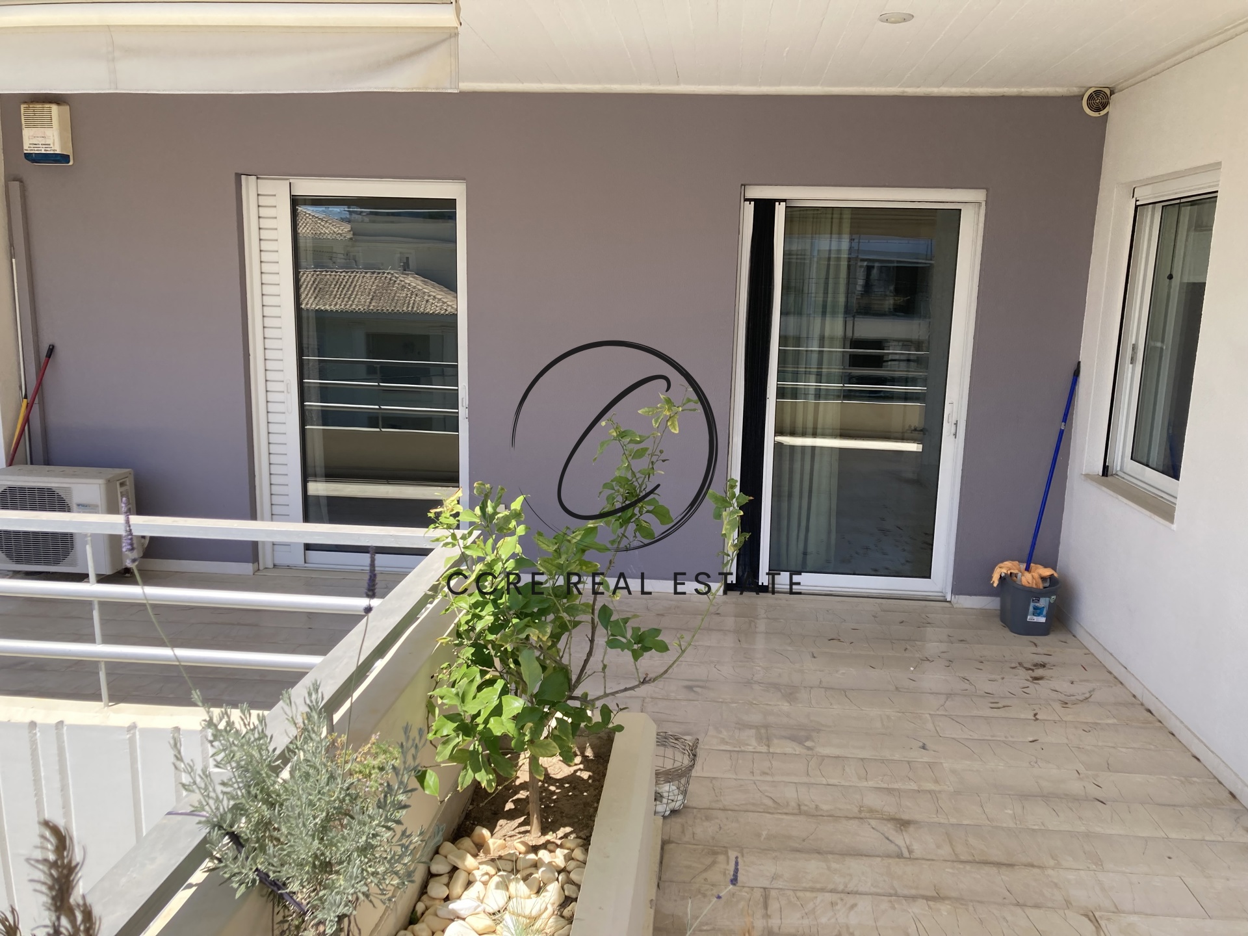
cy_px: 468
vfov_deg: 49.7
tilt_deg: -8.8
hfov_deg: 63.4
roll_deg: -1.4
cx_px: 624
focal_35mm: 28
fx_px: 1009
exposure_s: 1/656
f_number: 1.8
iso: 20
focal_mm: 3.99
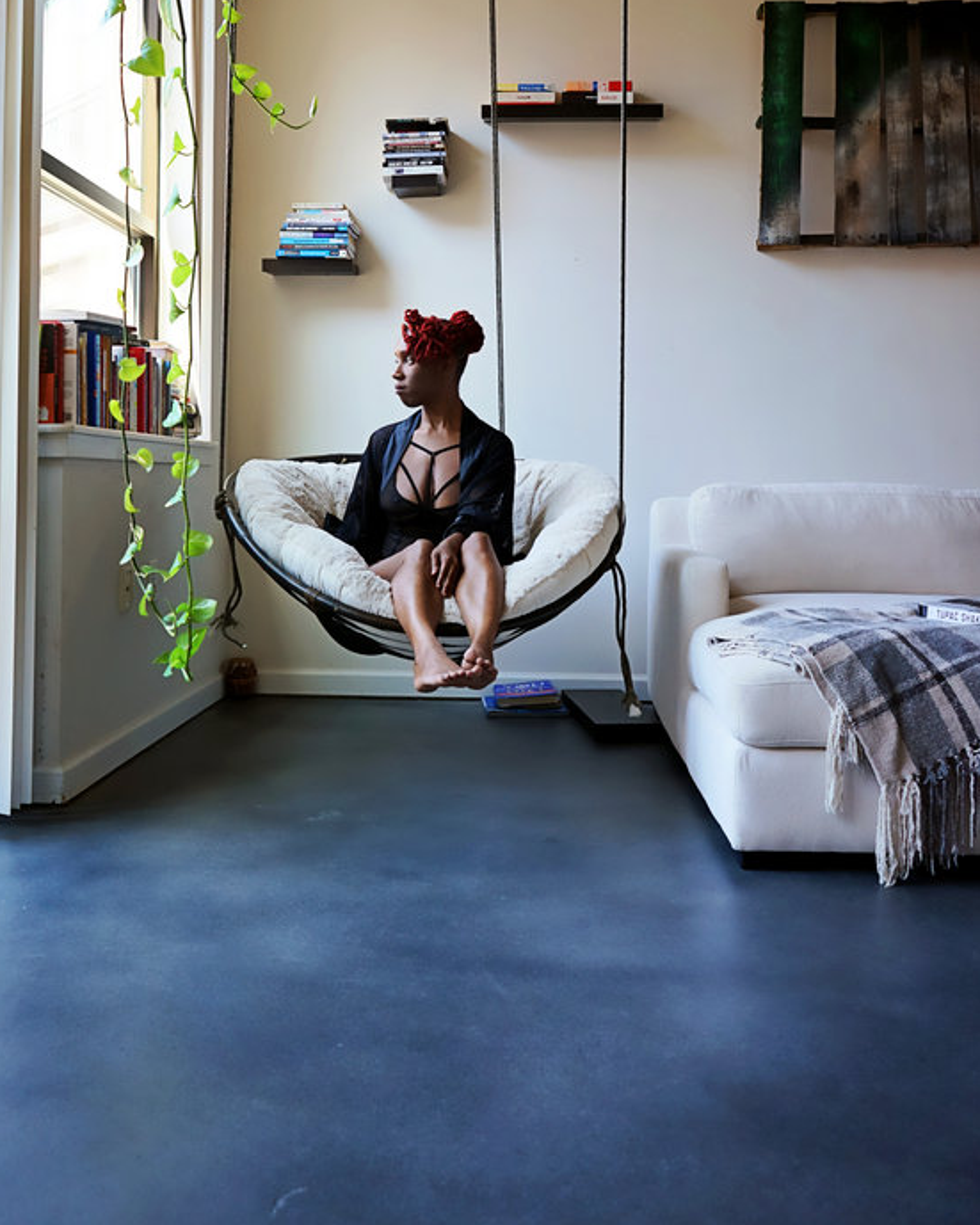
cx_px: 504
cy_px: 460
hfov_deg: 44.5
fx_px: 1197
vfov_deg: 53.6
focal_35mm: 33
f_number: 4.5
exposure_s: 1/125
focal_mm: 28
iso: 640
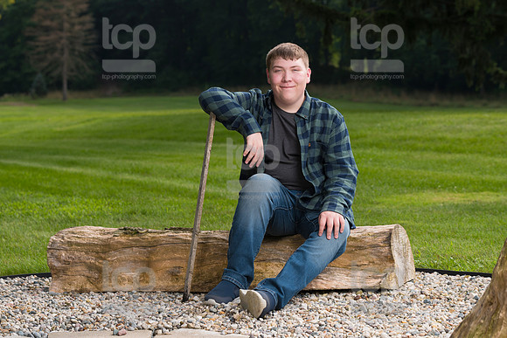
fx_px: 1276
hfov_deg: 22.5
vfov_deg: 15.1
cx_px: 250
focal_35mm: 91
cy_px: 146
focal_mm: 70
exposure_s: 1/250
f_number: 4.5
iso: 50
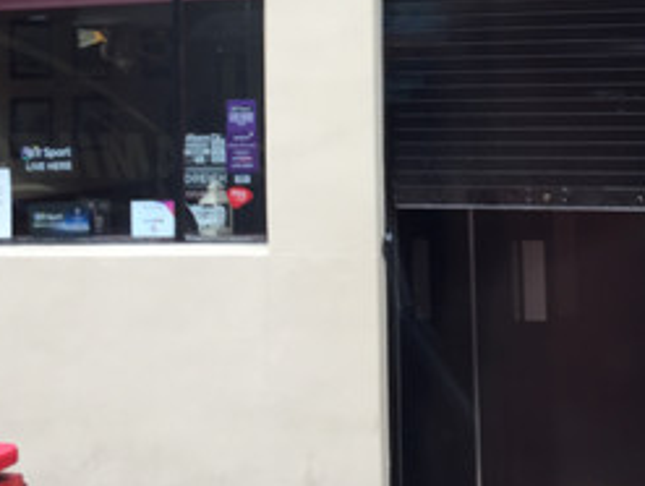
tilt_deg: +2.7
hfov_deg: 25.5
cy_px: -10
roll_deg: +2.9
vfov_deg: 19.1
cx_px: 525
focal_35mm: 75
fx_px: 1400
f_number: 2.2
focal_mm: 4.15
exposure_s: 1/100
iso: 40
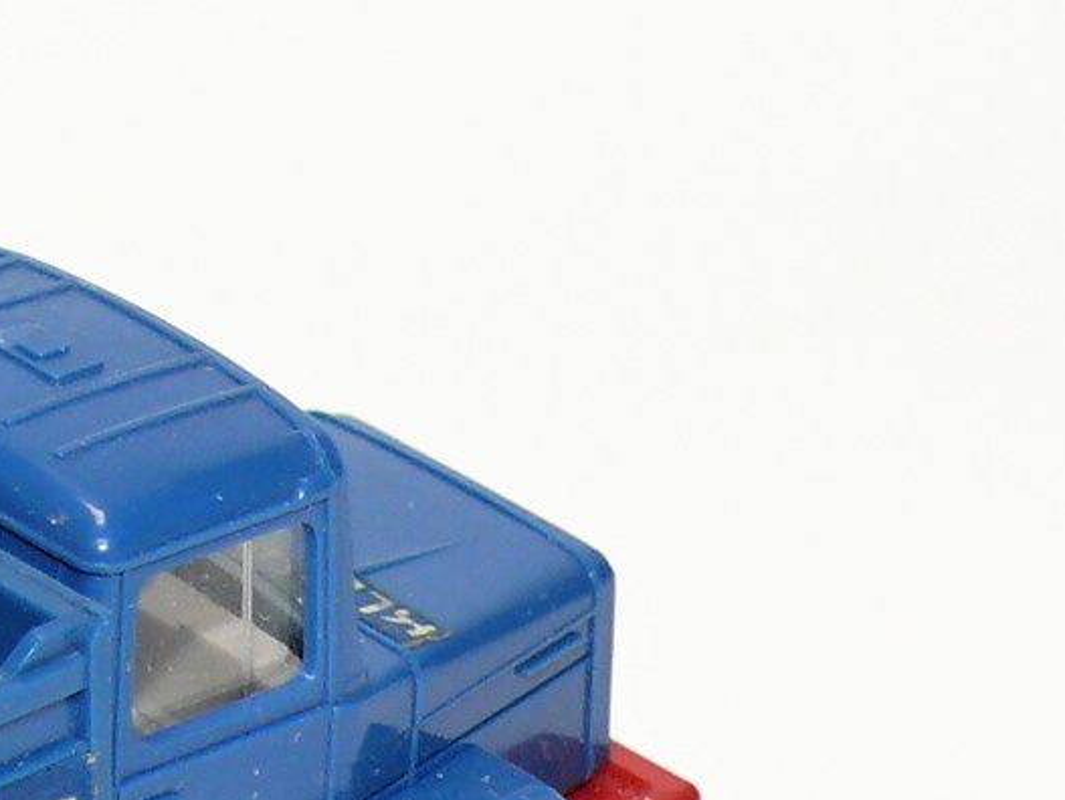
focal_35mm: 270
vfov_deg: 5.5
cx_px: -505
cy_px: 790
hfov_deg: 7.2
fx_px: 8313
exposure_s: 1/30
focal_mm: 12.6
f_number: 4
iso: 100
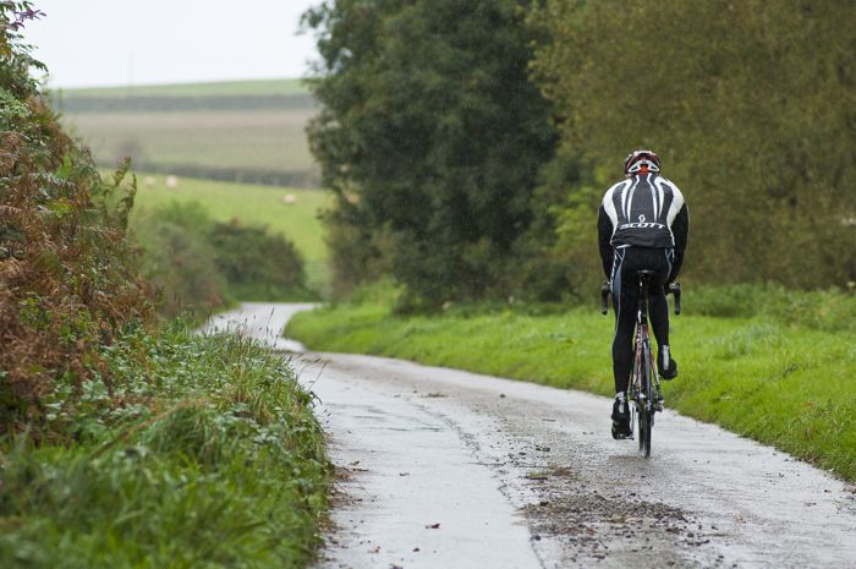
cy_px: 284
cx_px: 428
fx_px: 6412
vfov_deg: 5.1
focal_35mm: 270
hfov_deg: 7.6
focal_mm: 180
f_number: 4
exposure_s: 1/400
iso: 400
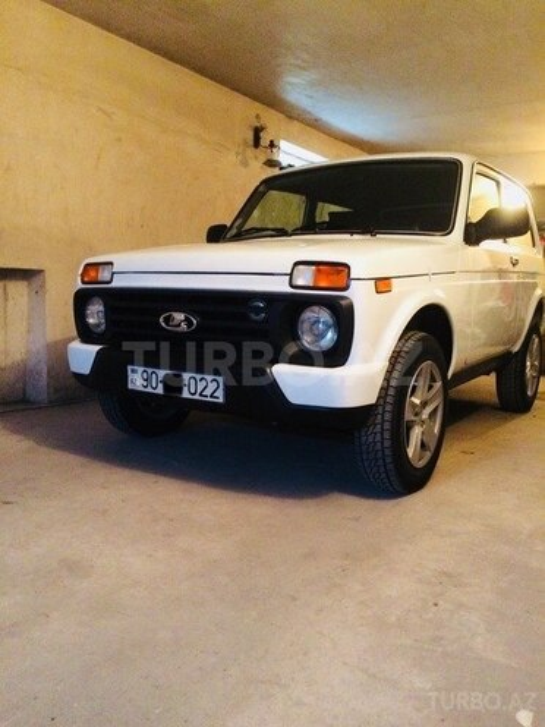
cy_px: 364
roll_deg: +1.0
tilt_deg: -10.2
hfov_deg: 48.2
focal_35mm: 29
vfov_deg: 61.7
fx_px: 609
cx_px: 272
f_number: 2.2
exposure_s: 1/17
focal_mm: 4.15
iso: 320
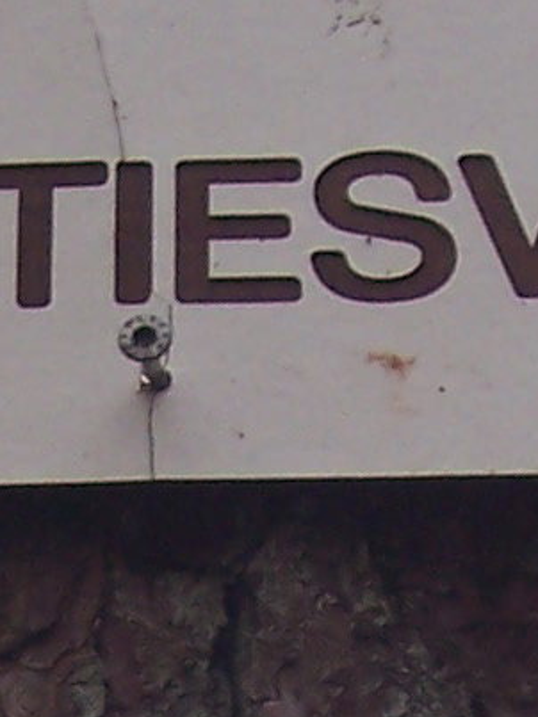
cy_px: 1265
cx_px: 100
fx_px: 5536
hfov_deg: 5.6
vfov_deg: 7.2
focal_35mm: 267
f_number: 3
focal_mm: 7
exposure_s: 1/125
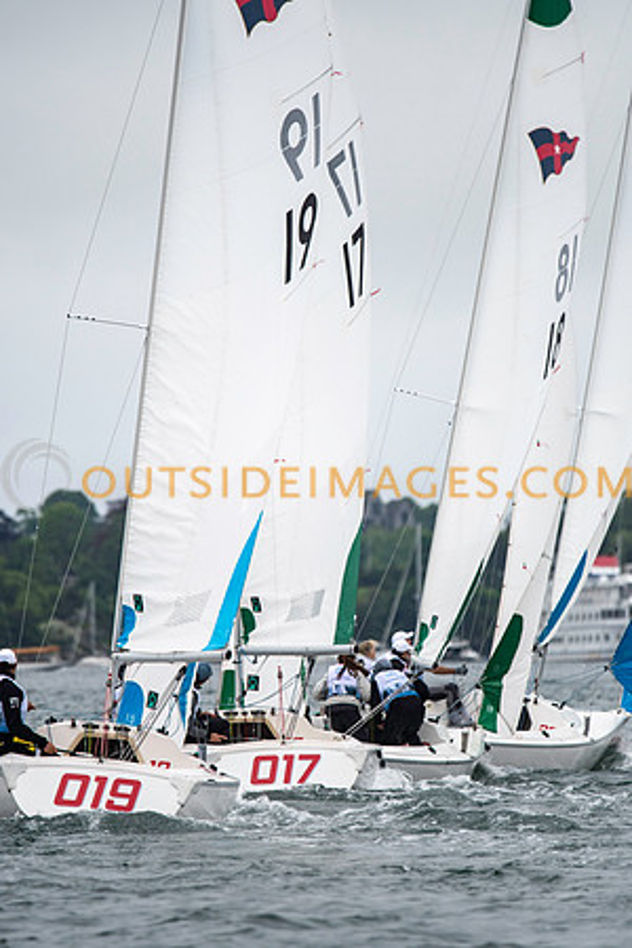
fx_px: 11849
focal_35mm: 450
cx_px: 316
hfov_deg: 3.1
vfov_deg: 4.6
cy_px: 474
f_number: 4
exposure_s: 1/4000
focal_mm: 300
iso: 250
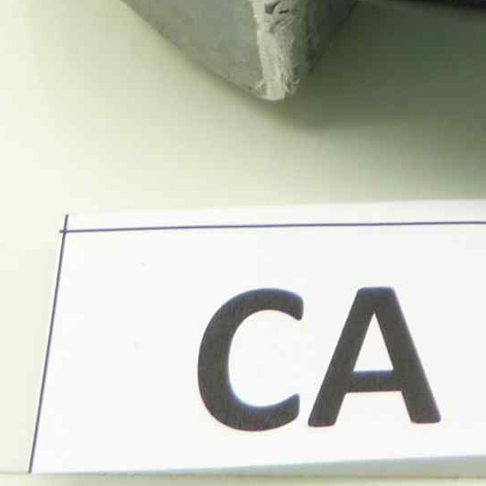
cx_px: 495
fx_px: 1668
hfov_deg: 16.2
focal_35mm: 105
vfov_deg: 14.7
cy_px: -371
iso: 80
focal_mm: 4.1
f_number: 3.3
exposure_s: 1/15
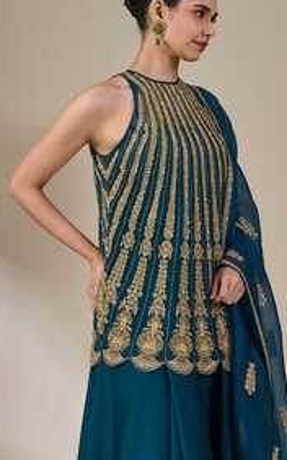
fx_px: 1140
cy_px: 358
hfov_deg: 14.3
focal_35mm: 91
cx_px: 170
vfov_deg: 22.5
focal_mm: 48
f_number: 5.6
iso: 250
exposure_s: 1/160
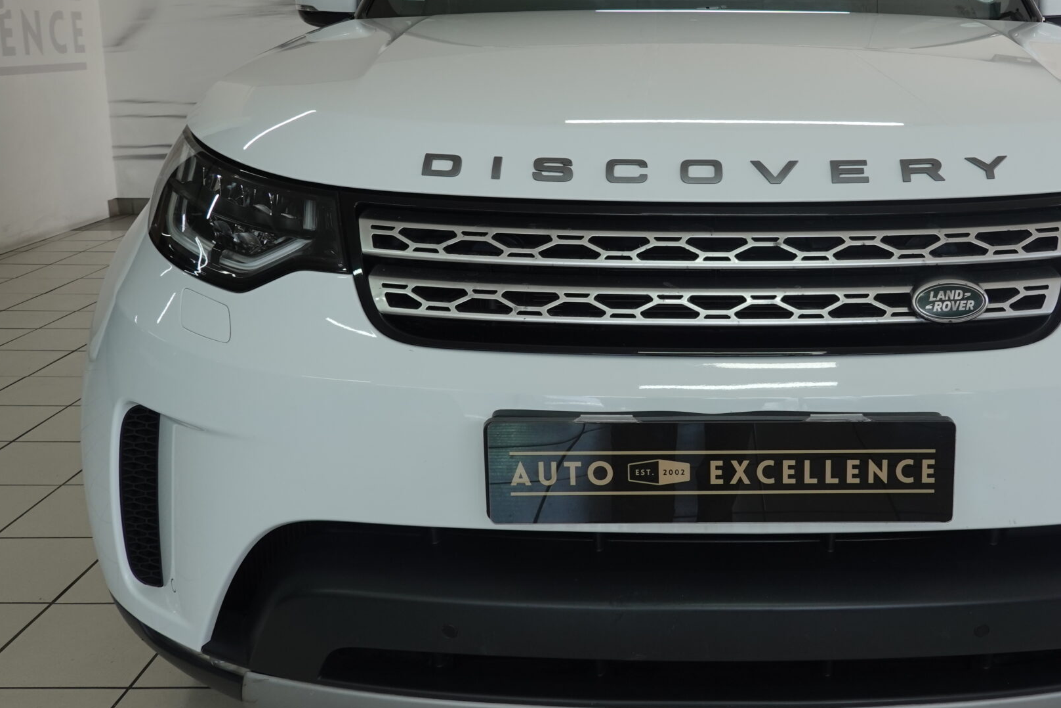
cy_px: 256
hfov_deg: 49.9
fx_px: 1120
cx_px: 694
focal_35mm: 38
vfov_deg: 34.8
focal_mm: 9
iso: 125
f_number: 4
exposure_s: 1/40
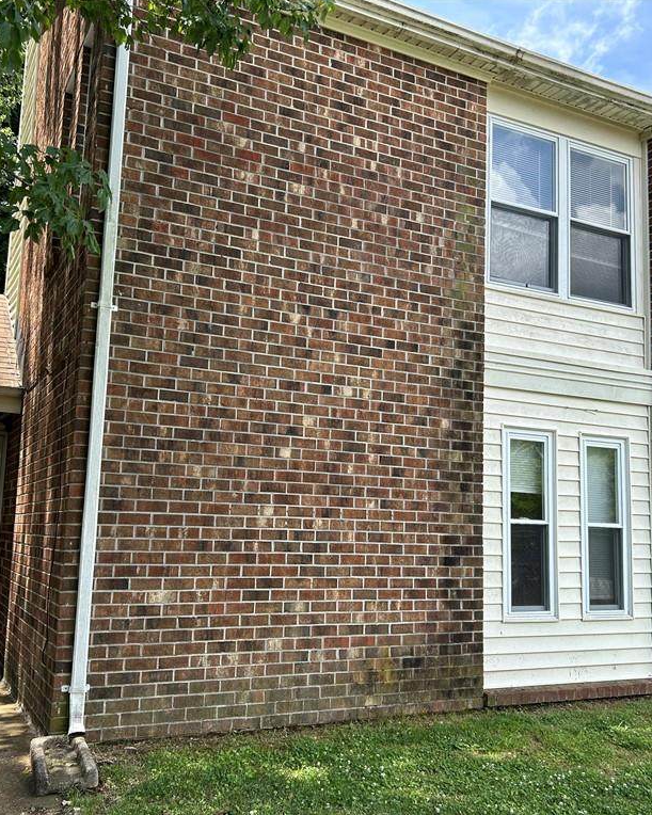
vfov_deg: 52.8
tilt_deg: +7.4
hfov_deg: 43.3
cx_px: 319
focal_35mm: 34
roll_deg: -1.8
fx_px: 820
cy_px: 406
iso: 50
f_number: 1.5
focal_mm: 5.7
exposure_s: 1/1135
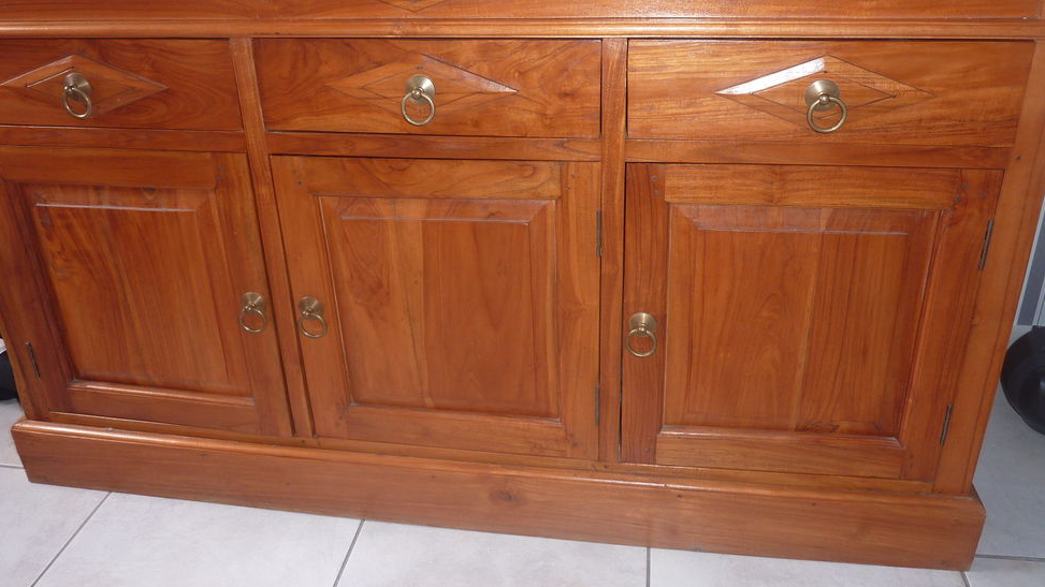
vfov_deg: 41.1
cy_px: 207
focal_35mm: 28
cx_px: 509
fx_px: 776
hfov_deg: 67.9
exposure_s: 1/30
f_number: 3.3
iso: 100
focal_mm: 4.1
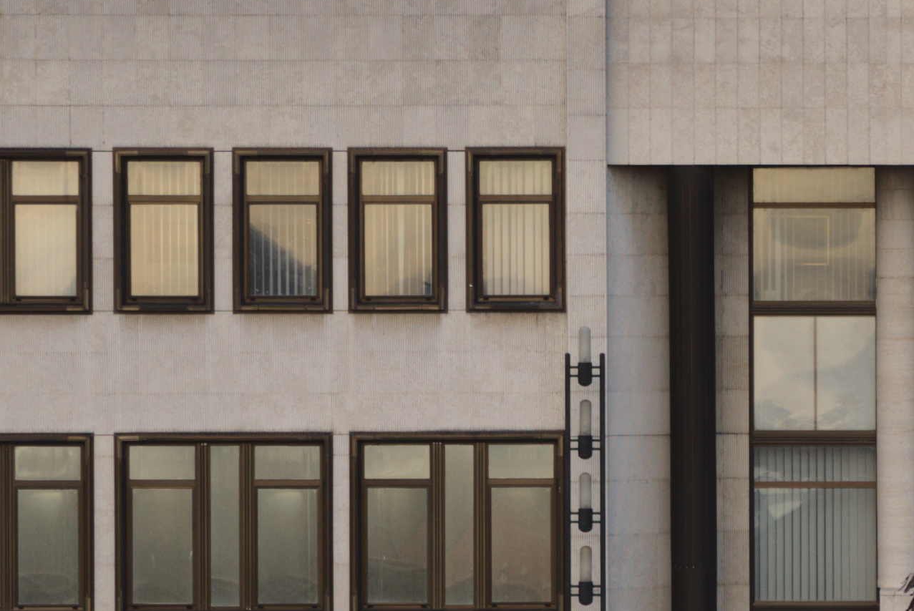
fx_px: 8872
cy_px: 572
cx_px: 1155
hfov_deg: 5.9
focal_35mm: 349
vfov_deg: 3.9
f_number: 5.6
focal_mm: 55
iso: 100
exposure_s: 1/100
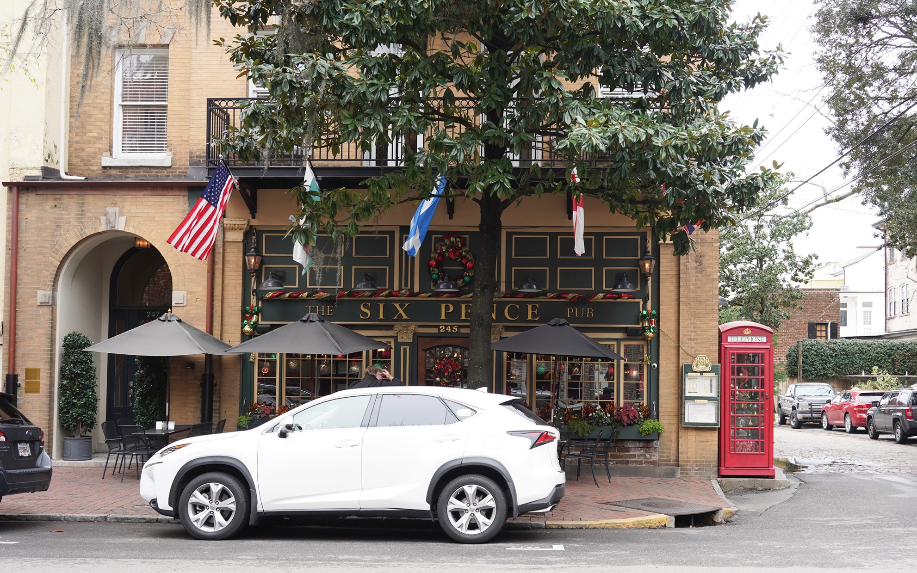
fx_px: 900
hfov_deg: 54.0
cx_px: 458
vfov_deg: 35.3
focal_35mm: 36
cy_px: 302
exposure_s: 1/100
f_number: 6.3
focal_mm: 35
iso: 400
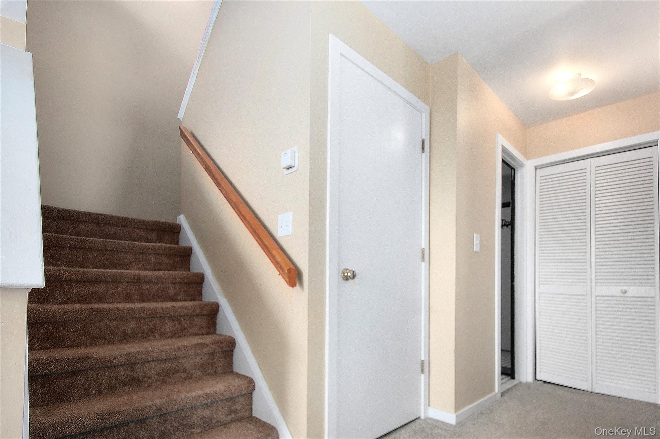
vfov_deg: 77.2
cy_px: 220
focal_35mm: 15
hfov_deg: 100.4
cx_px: 330
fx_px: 275
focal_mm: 10
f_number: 14
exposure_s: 1/60
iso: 200
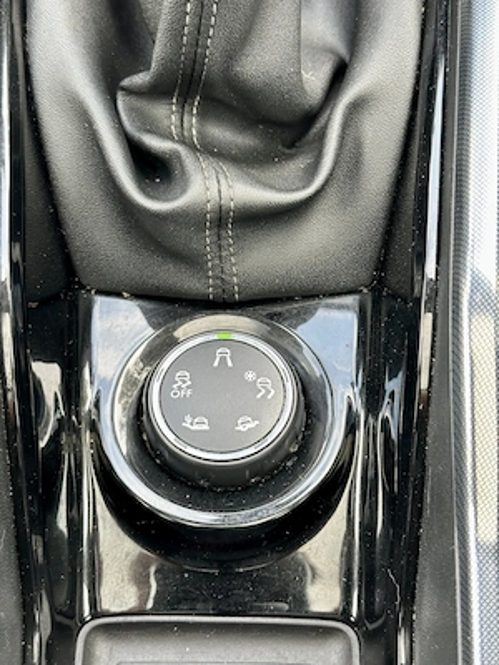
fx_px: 923
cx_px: 250
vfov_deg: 39.7
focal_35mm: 48
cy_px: 332
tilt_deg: -61.4
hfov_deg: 30.3
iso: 100
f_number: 1.78
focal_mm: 6.86
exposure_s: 1/60
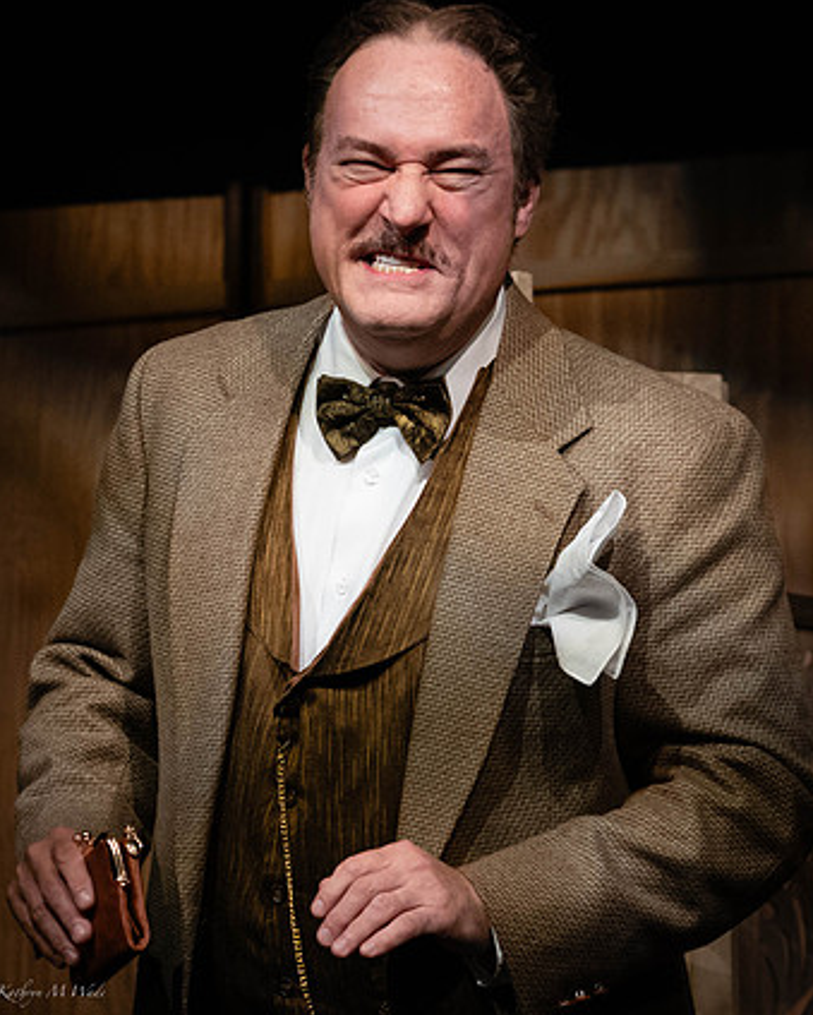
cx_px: 178
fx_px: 5859
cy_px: 386
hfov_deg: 7.9
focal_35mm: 195
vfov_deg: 9.9
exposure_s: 1/320
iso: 4000
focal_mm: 101
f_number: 5.6
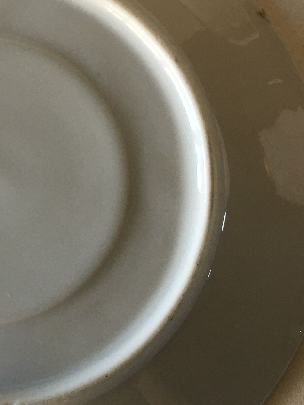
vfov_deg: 27.4
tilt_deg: -81.0
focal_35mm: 71
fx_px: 831
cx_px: -4
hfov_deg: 20.1
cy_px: 200
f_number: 2.2
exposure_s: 1/33
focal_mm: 4.15
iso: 32
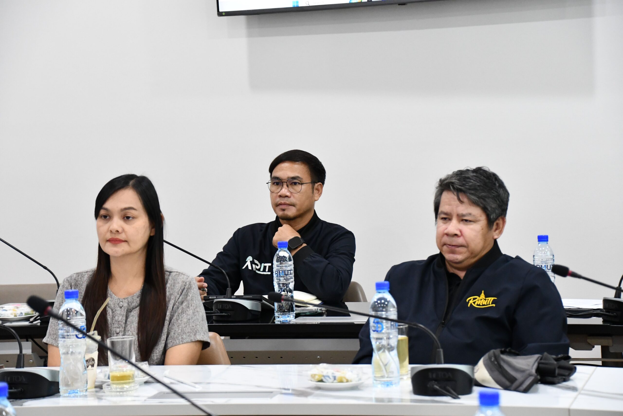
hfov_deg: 19.5
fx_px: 1817
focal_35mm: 105
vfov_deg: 13.0
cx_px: 312
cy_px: 208
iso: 4000
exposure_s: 1/125
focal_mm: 70
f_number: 5
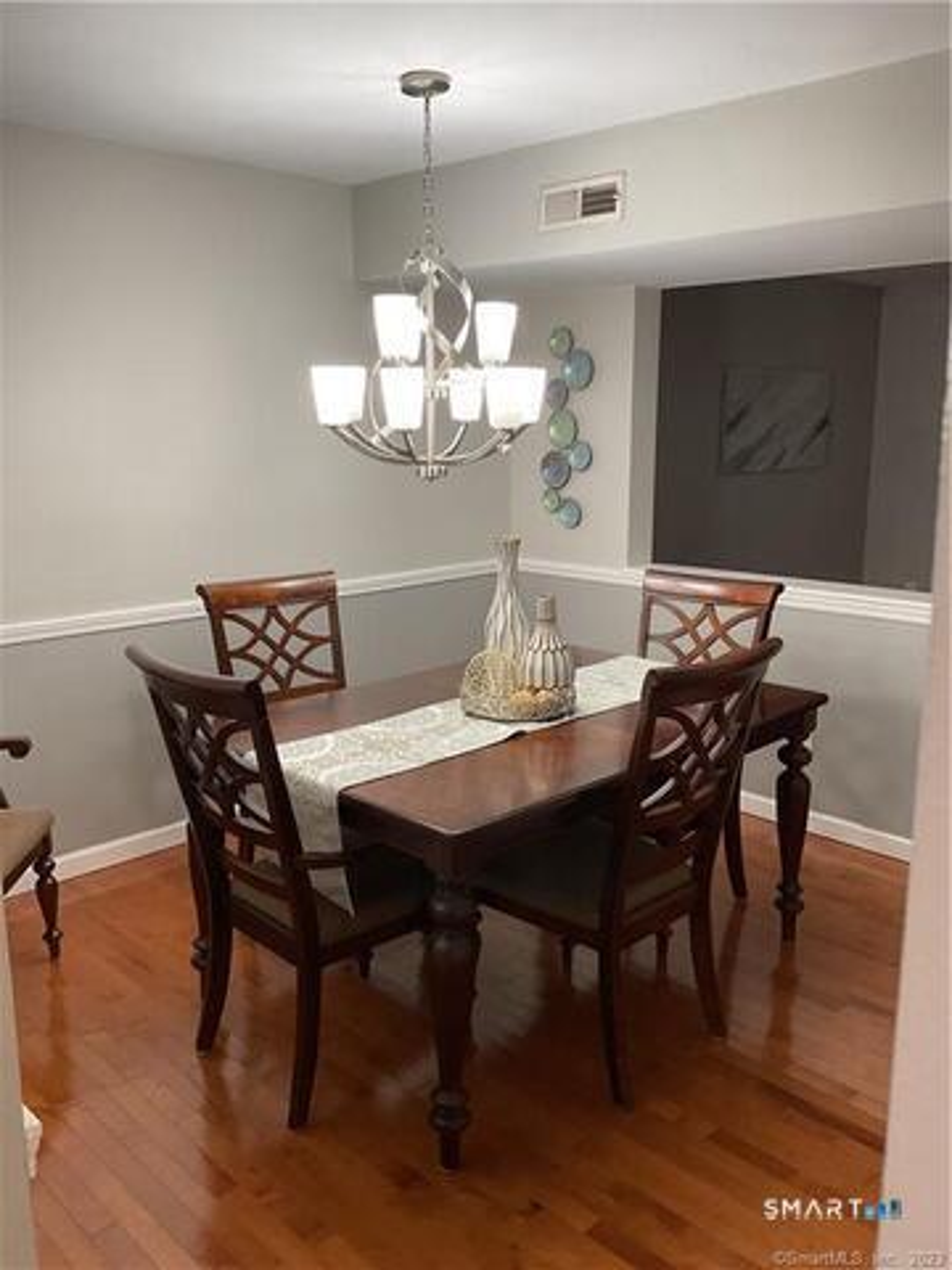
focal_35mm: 29
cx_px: 476
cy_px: 635
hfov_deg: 48.2
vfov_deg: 61.7
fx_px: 1063
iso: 64
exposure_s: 1/60
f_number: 1.8
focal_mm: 3
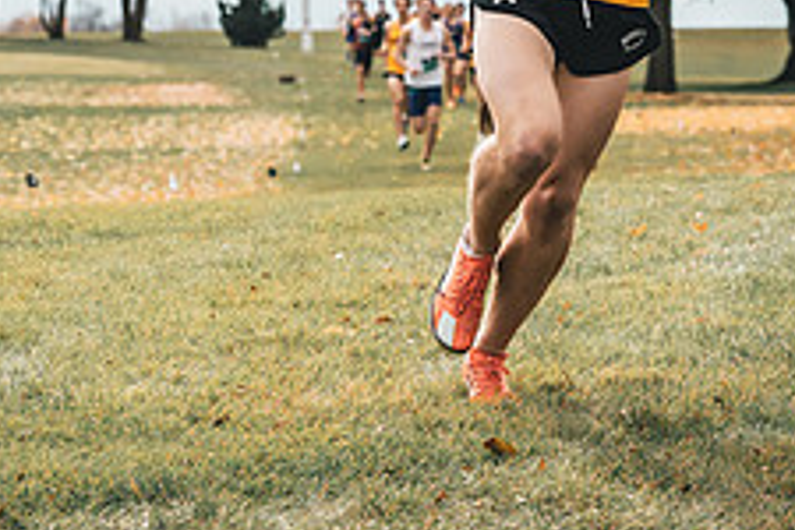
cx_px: 399
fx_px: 5697
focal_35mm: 258
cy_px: -90
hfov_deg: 8.0
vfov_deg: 5.3
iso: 400
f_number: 6.3
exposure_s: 1/1250
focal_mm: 100
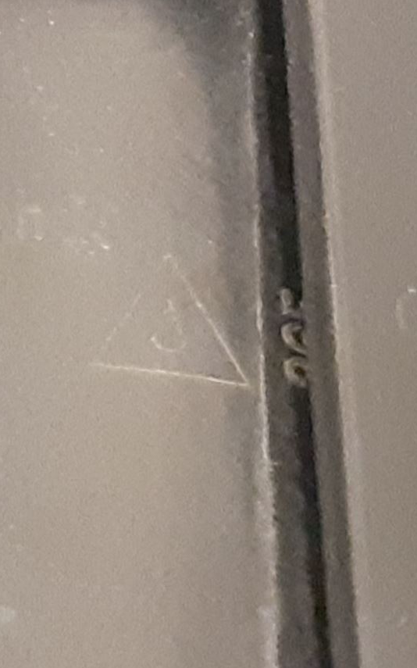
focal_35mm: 66
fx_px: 1201
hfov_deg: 17.7
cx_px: -205
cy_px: 160
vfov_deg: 30.5
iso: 500
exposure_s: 1/25
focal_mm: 3.93
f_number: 1.7
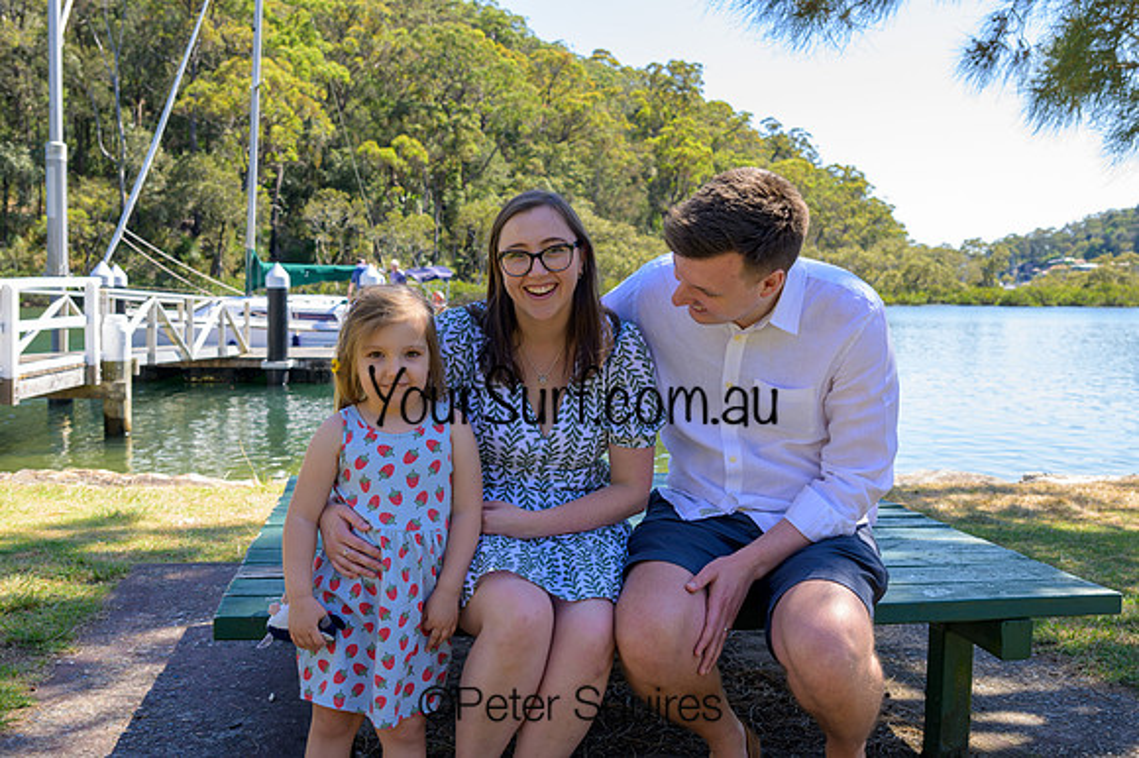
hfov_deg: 53.2
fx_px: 1138
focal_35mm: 36
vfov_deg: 36.8
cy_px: 379
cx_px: 570
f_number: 4
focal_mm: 24
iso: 64
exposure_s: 1/125
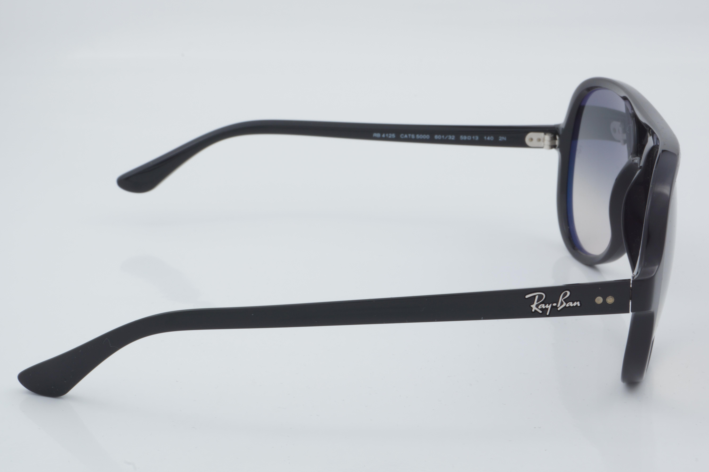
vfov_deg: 20.2
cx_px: 354
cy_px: 236
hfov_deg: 29.9
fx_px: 1329
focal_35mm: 68
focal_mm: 45
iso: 100
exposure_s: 1/4
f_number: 32
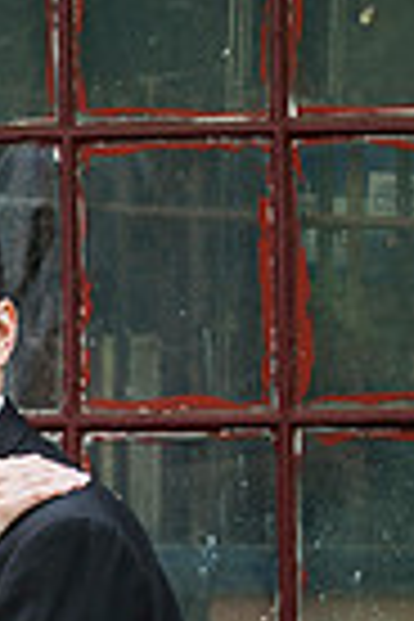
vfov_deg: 7.0
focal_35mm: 293
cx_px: -137
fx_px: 5054
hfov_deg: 4.7
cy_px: 540
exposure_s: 1/1000
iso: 800
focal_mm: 90
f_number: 3.5
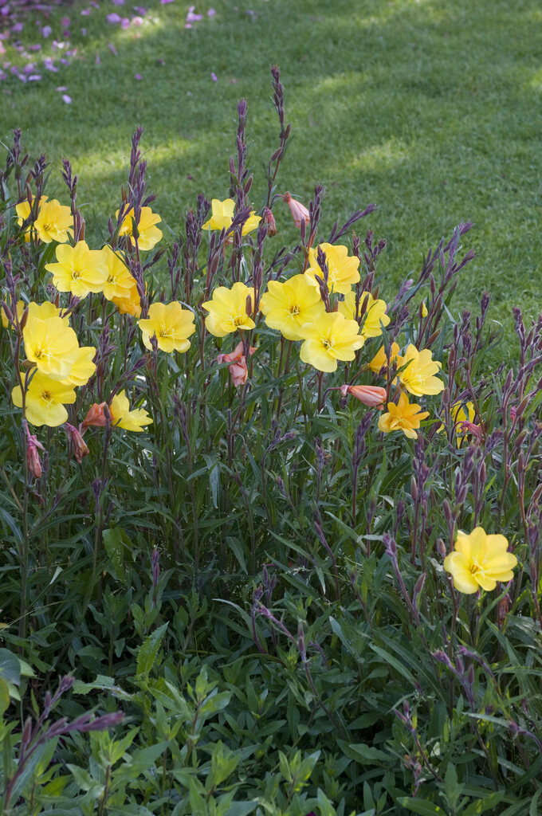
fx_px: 1698
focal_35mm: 75
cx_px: 271
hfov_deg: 18.1
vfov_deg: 27.0
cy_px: 408
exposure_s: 1/100
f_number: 6.3
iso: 200
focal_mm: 50
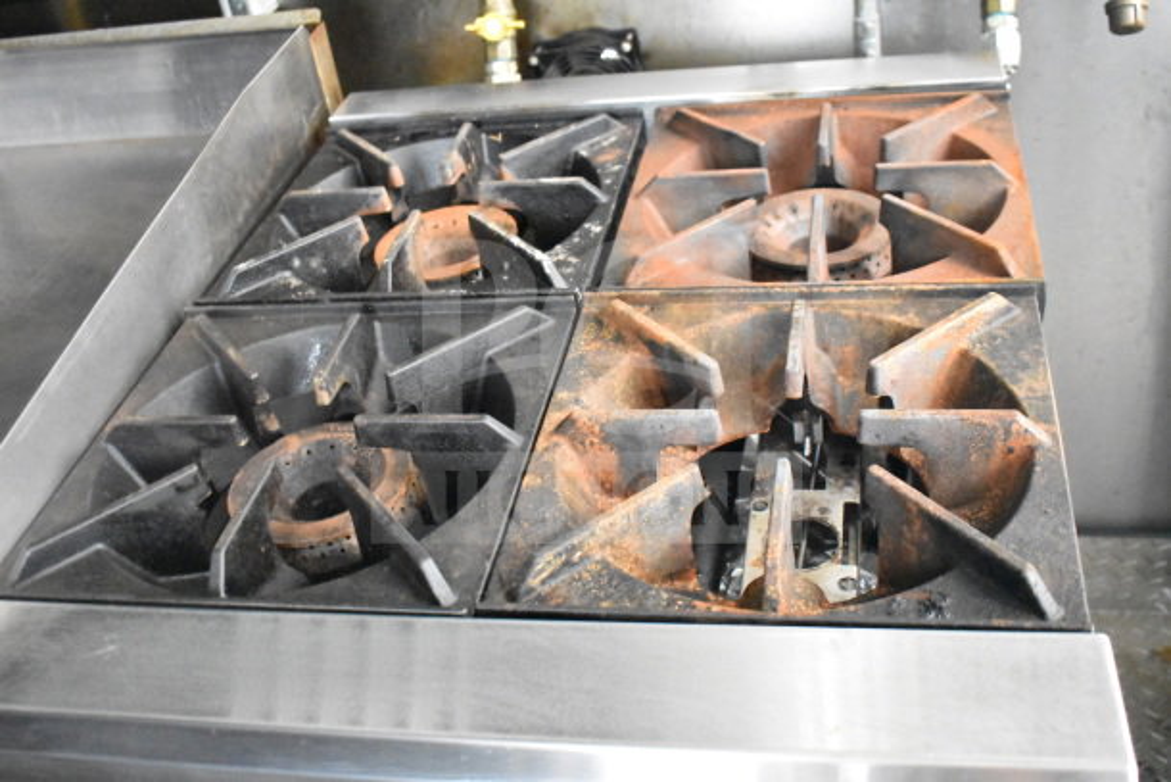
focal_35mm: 38
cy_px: 391
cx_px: 586
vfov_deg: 35.5
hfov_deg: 51.3
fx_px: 1220
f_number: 4
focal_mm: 25
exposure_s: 1/40
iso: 16000
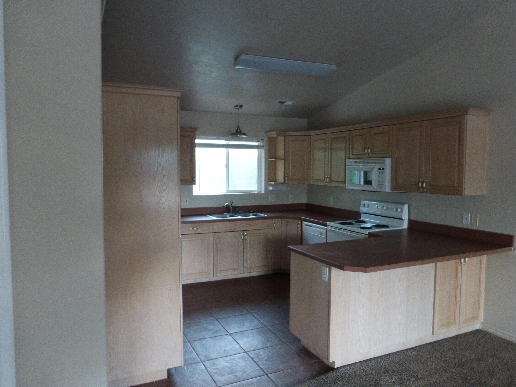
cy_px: 194
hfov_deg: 69.4
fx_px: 373
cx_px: 258
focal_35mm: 25
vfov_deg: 54.9
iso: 400
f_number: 3.3
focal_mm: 4.3
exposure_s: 1/8
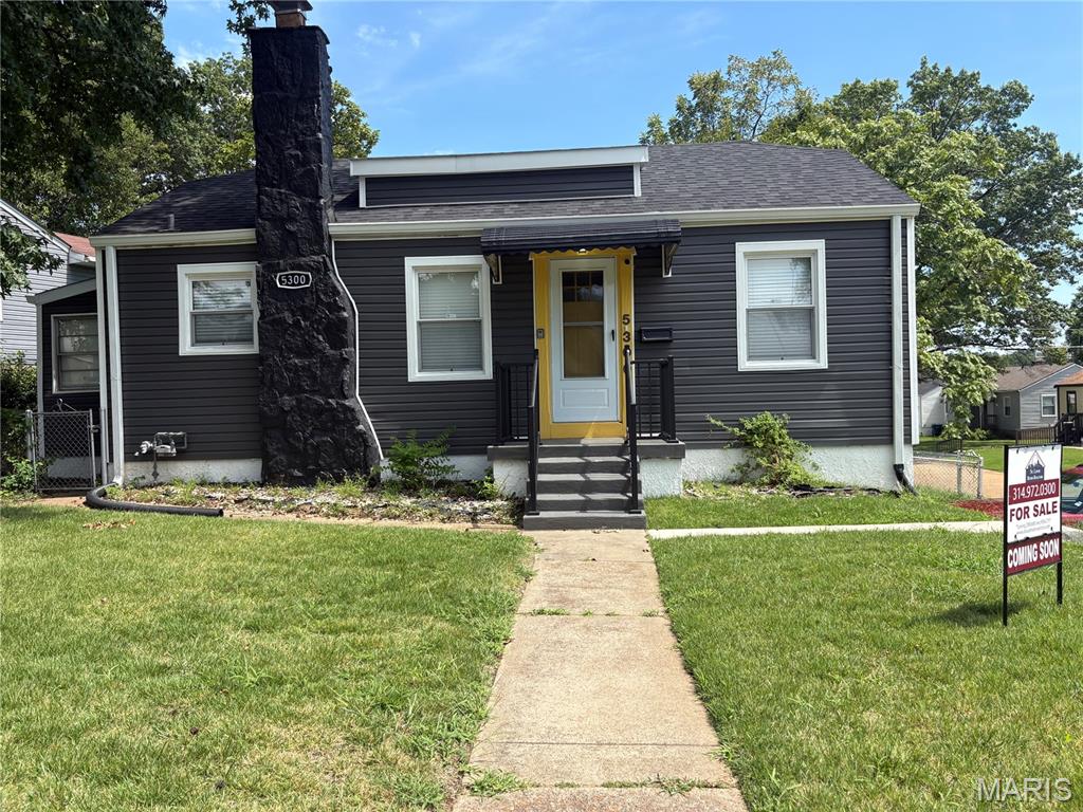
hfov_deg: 67.3
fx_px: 813
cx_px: 542
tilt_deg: +0.2
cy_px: 406
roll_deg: +2.2
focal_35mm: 26
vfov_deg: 53.1
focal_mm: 5.96
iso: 50
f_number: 1.6
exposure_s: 1/1848
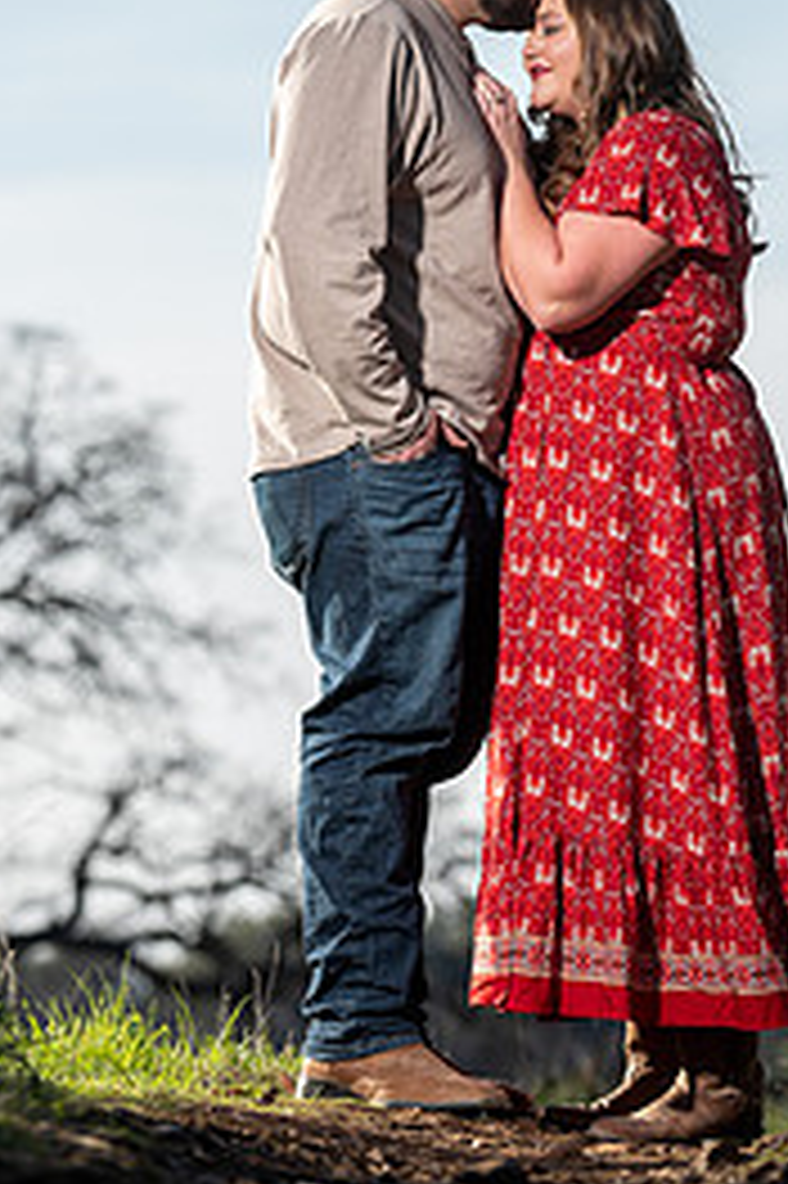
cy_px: 306
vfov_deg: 7.8
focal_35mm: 265
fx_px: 8712
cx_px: 450
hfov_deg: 5.2
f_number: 4.5
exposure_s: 1/250
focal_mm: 155
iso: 50
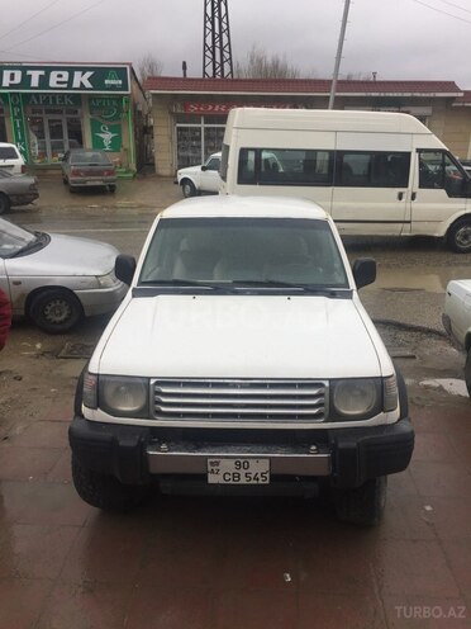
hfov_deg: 48.2
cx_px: 236
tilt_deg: -19.4
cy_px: 314
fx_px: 526
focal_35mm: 29
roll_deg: -1.6
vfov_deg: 61.7
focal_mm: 4.15
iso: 32
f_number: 2.2
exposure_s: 1/791
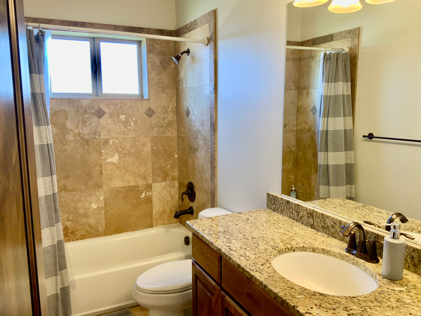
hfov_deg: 61.7
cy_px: 158
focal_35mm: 29
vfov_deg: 48.2
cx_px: 210
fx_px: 353
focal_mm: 3
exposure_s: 1/60
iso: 50
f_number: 1.8
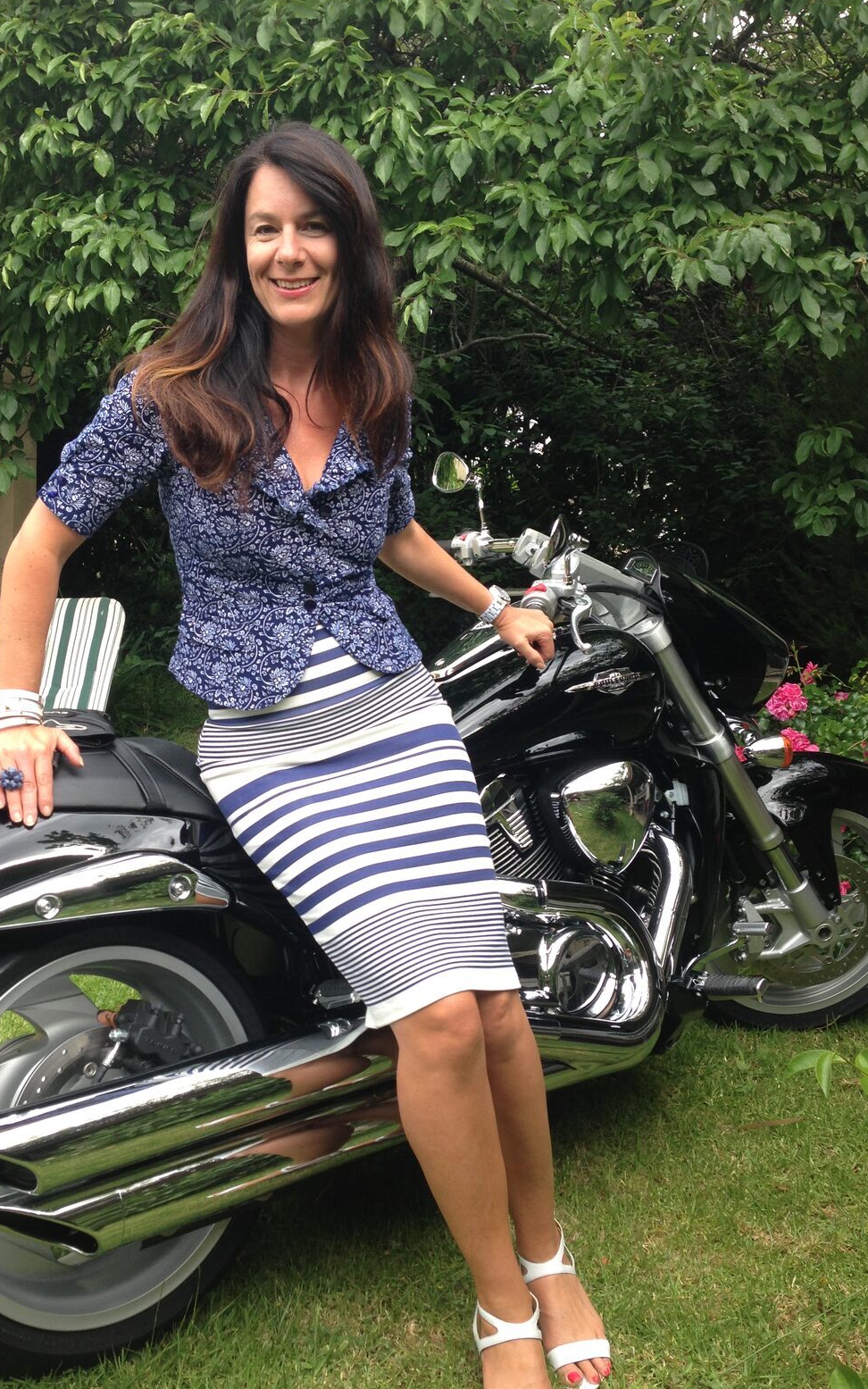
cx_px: 341
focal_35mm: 36
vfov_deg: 54.0
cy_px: 692
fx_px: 1362
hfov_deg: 35.2
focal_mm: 4.13
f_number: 2.4
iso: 50
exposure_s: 1/181
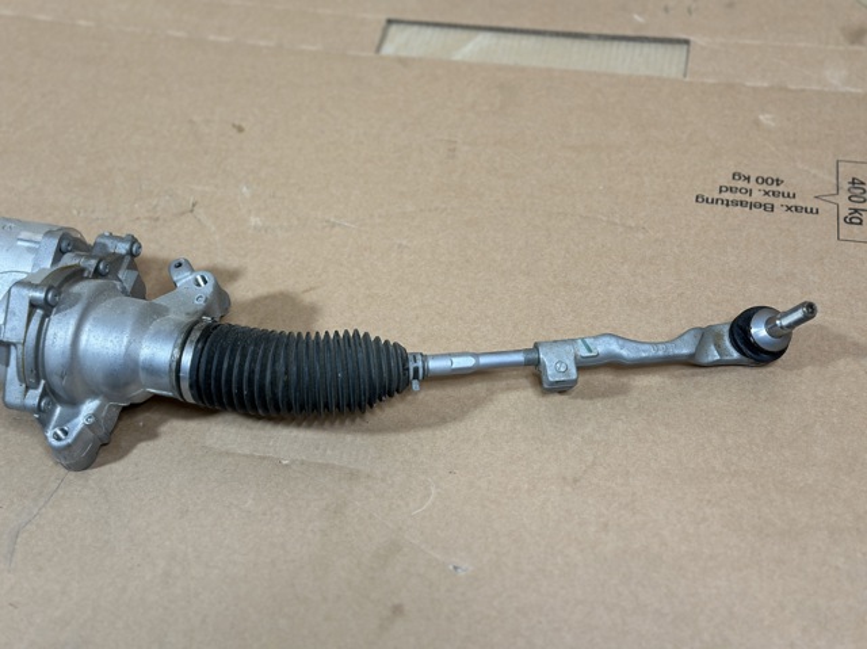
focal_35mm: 48
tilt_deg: -48.0
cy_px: 324
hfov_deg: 39.7
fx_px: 1201
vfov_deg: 30.2
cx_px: 434
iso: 160
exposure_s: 1/50
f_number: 1.78
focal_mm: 6.86
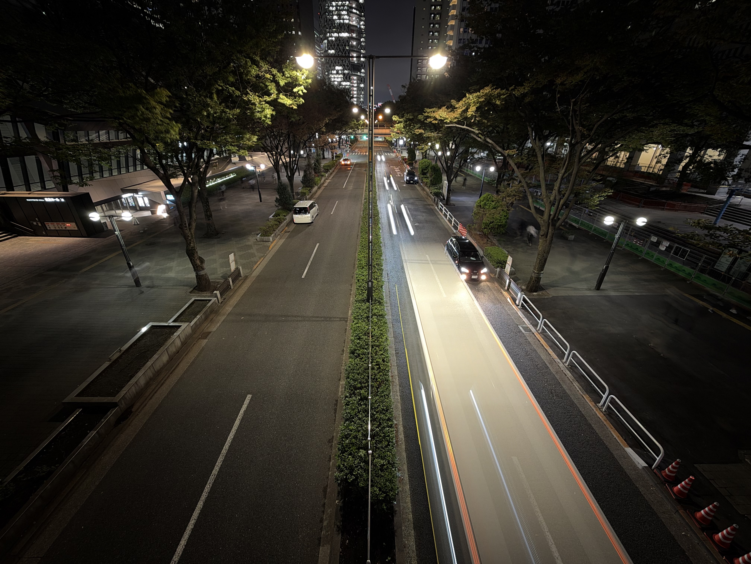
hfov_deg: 102.1
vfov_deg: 85.7
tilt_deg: -27.2
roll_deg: -0.4
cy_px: 282
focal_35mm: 14
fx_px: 304
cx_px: 376
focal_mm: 2.22
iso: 50
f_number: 2.2
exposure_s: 1
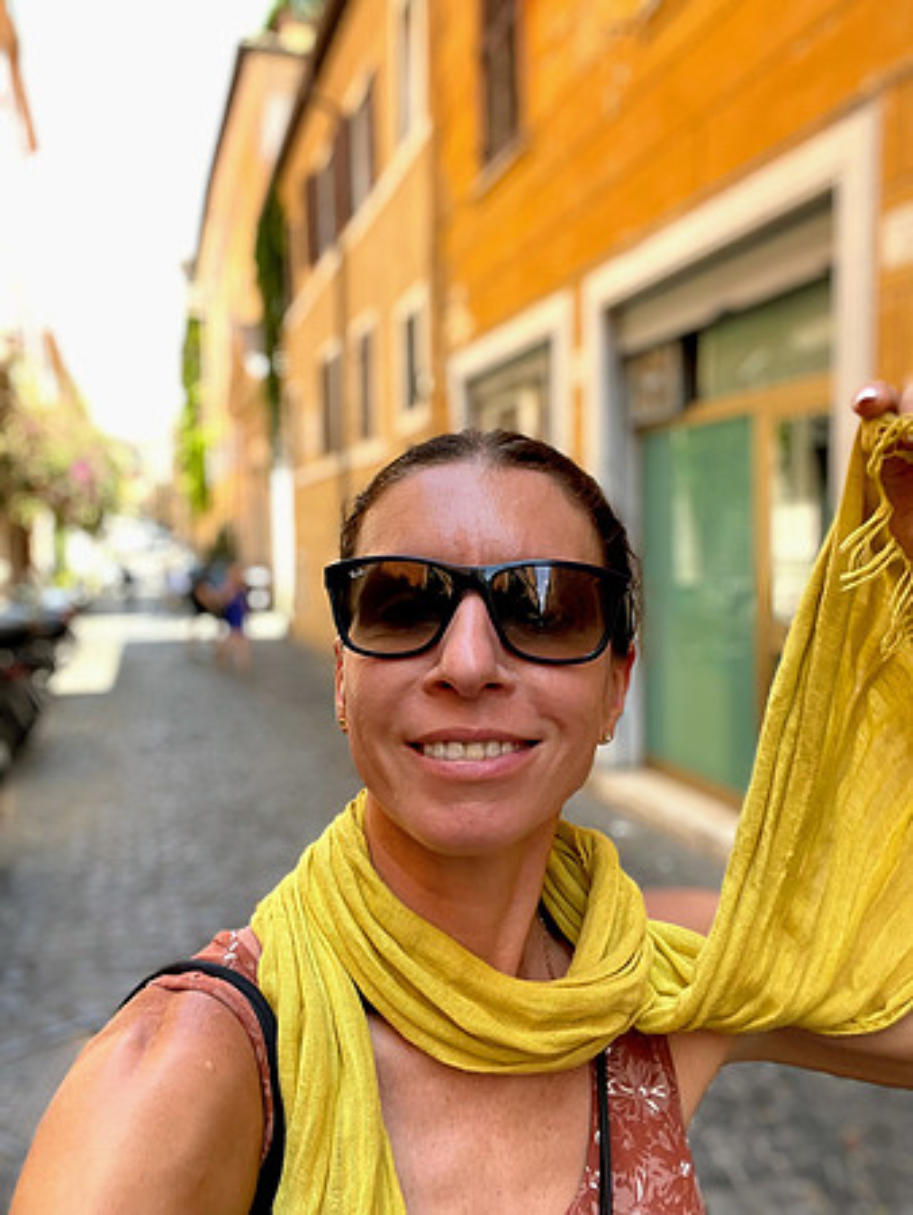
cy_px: 608
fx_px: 1054
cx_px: 456
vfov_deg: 59.9
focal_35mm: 30
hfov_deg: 46.8
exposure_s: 1/121
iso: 50
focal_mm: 2.71
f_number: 2.2
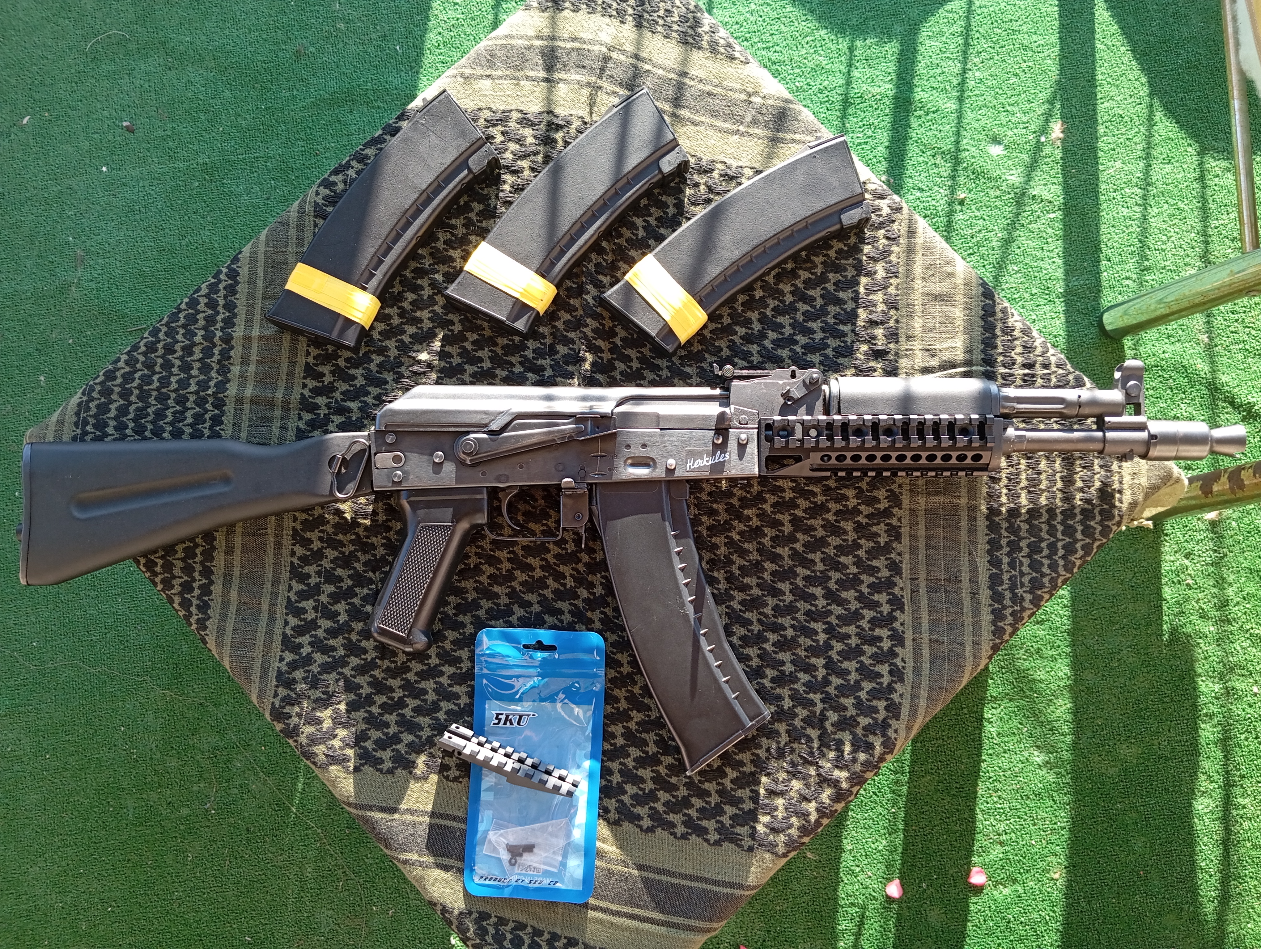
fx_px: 1021
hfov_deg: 63.4
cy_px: 474
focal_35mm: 28
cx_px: 630
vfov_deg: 49.9
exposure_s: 1/100
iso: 65
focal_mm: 4.25
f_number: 1.8
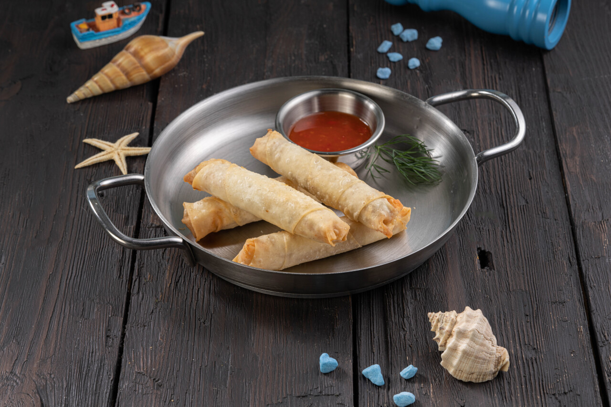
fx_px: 1527
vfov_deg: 15.2
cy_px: 204
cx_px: 306
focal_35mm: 90
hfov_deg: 22.6
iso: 160
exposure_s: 1/125
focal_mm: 90
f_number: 11
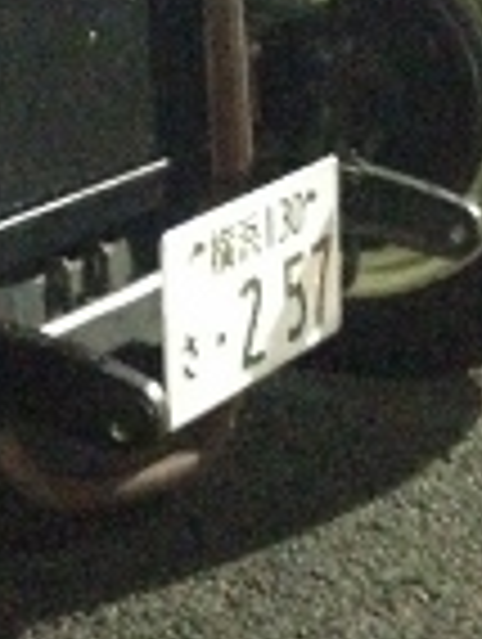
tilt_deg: -9.7
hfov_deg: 12.4
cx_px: -146
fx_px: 2147
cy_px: 198
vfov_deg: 16.9
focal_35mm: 116
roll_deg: +2.2
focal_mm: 4.12
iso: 2000
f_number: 2.4
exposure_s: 1/15
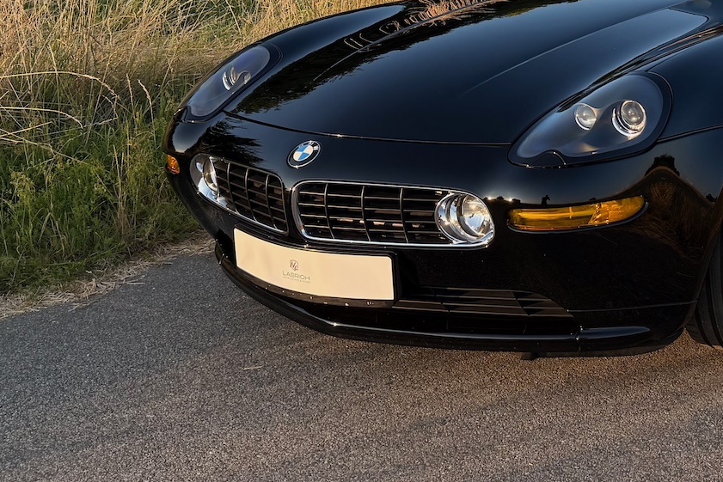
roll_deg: +0.4
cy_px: 29
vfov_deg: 23.1
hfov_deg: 34.0
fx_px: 1145
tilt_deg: -8.4
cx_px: 577
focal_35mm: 57
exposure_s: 1/1292
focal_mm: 6.76
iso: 100
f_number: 1.78
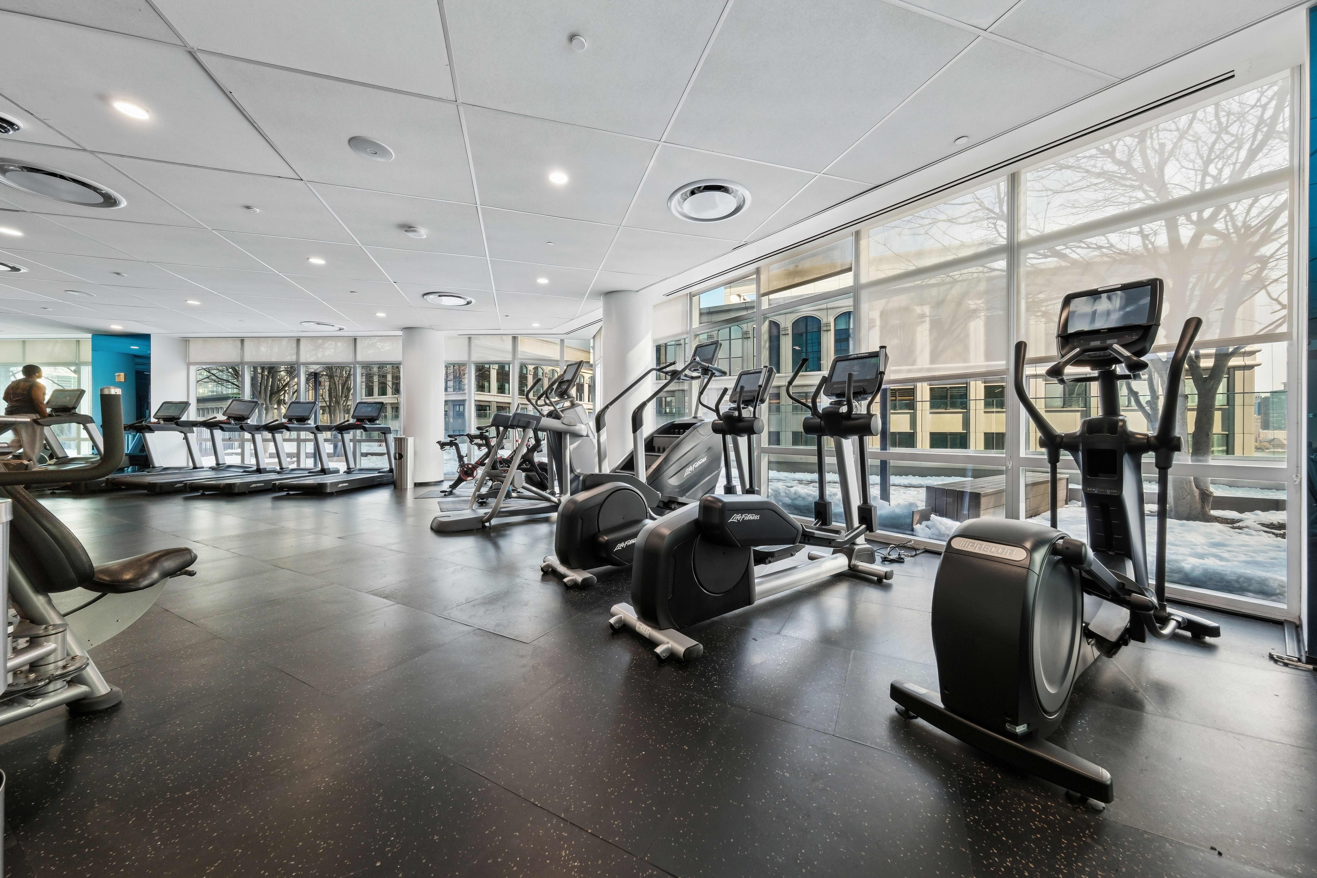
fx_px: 439
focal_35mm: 12
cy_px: 439
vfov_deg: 90.0
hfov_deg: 112.6
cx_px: 658
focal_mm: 8
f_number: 8
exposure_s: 1/25
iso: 500
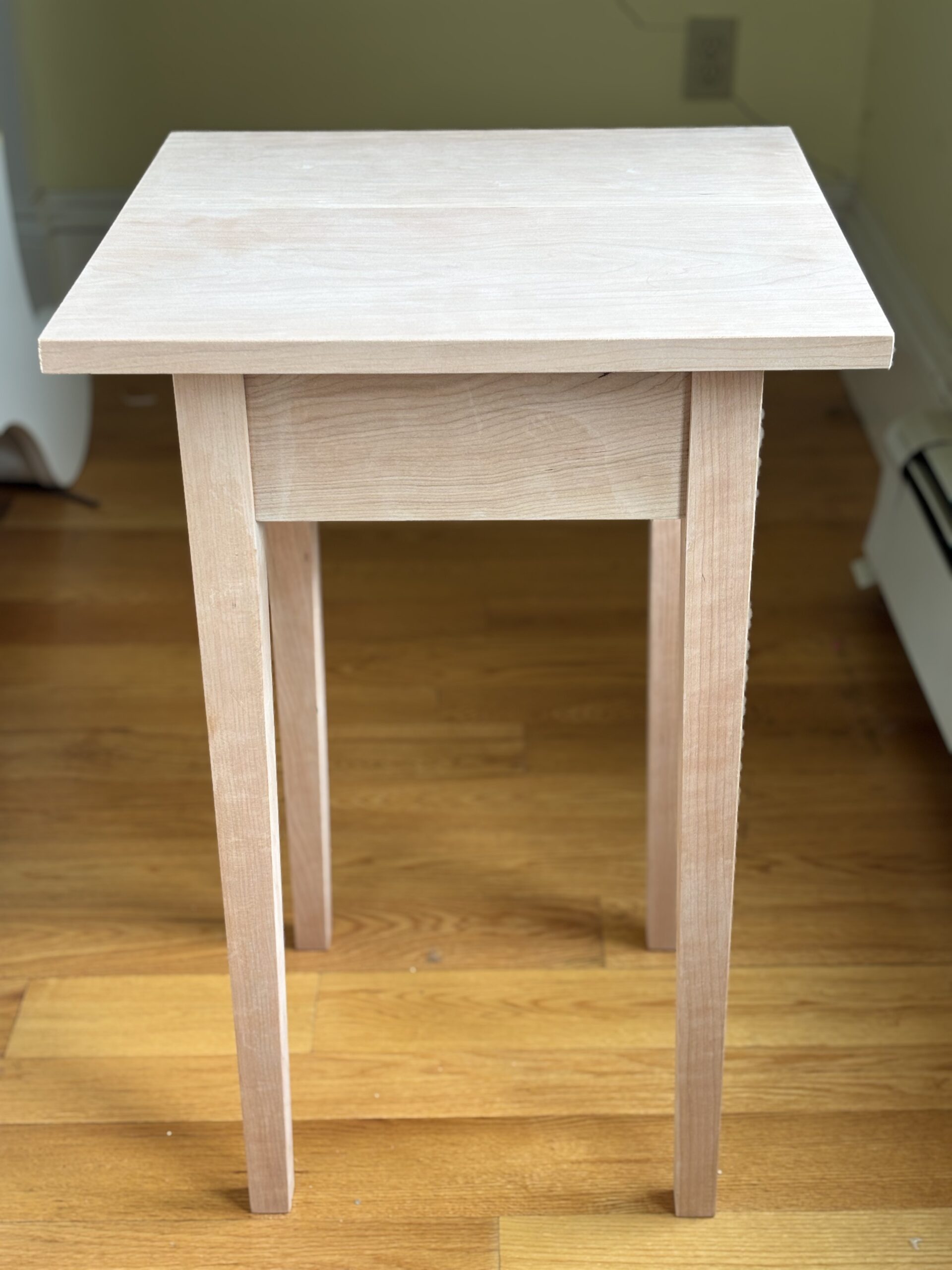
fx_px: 1907
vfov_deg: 36.8
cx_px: 476
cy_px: 635
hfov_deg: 28.0
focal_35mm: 52
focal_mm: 5.96
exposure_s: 1/121
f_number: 1.6
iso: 40
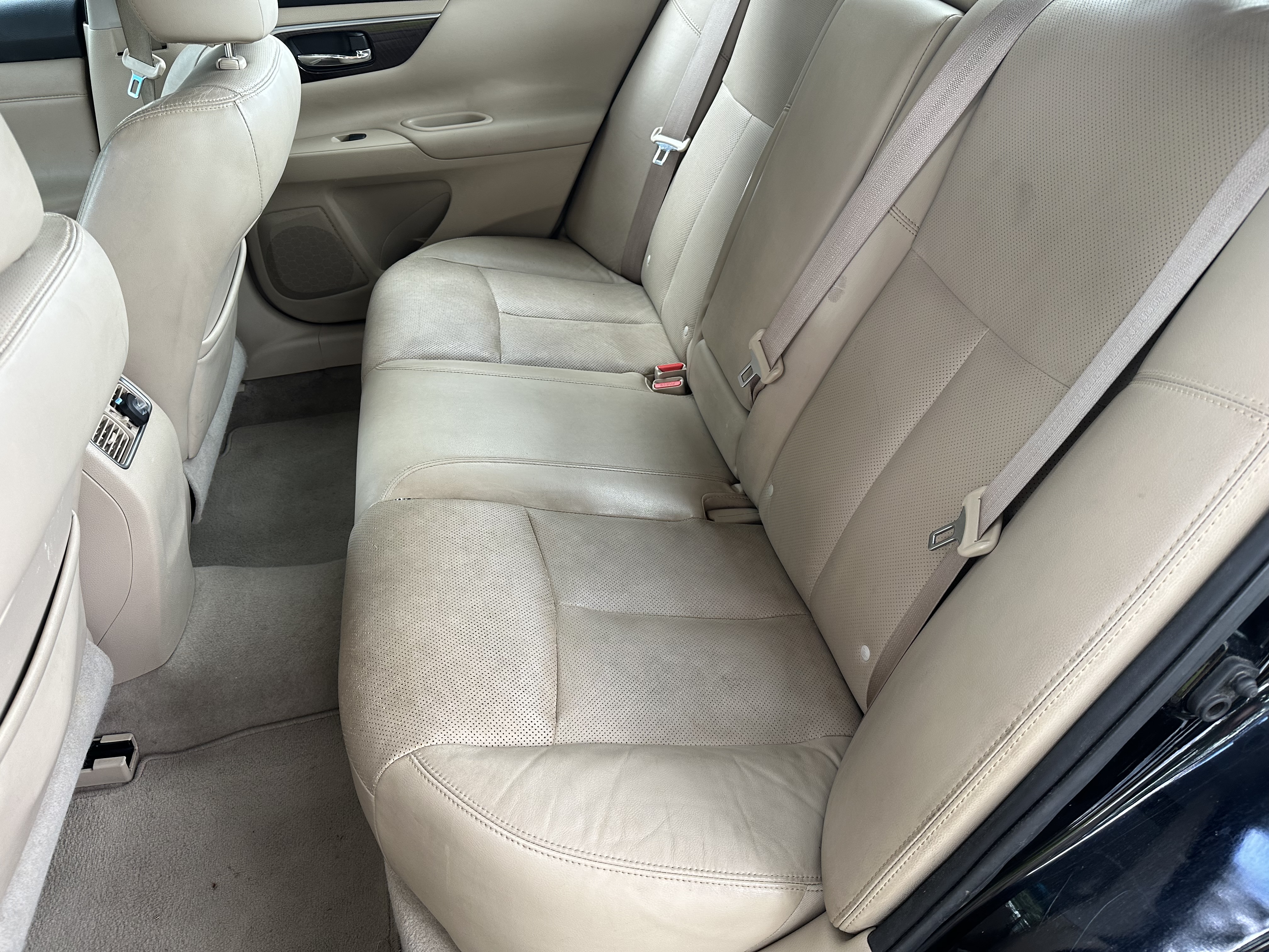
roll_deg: +1.7
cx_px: 634
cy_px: 476
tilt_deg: -37.6
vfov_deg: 56.8
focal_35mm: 24
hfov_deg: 71.6
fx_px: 880
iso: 125
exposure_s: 1/121
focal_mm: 6.86
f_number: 1.78
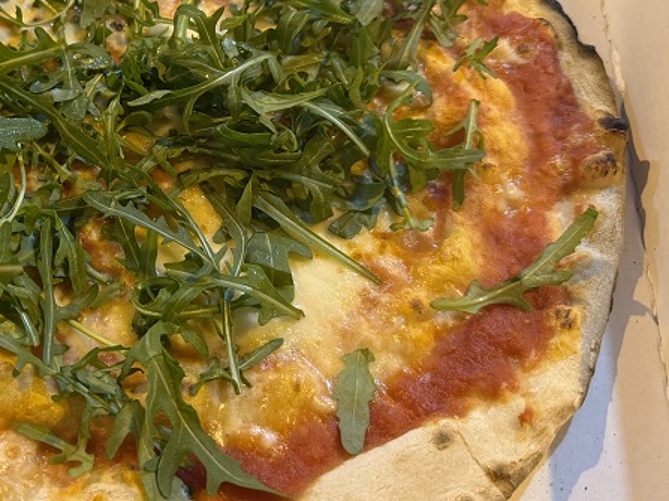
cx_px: 123
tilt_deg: -52.6
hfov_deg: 41.7
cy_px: 169
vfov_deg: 33.3
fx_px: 831
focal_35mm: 43
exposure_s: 1/50
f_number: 1.78
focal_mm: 6.76
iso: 320
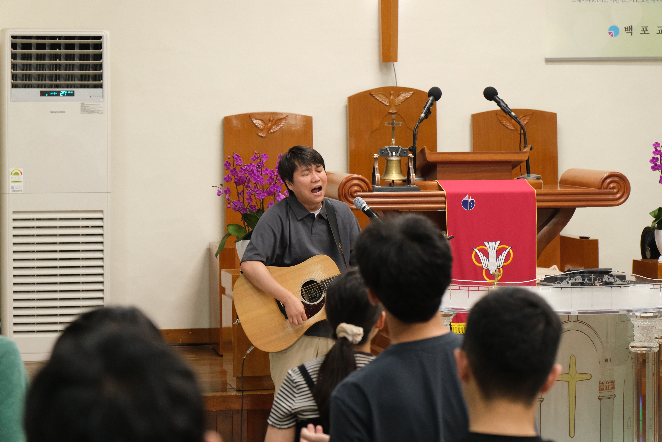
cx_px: 331
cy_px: 221
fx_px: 1931
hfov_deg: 19.5
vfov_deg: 13.0
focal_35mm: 105
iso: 3200
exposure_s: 1/125
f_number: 4
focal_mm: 70
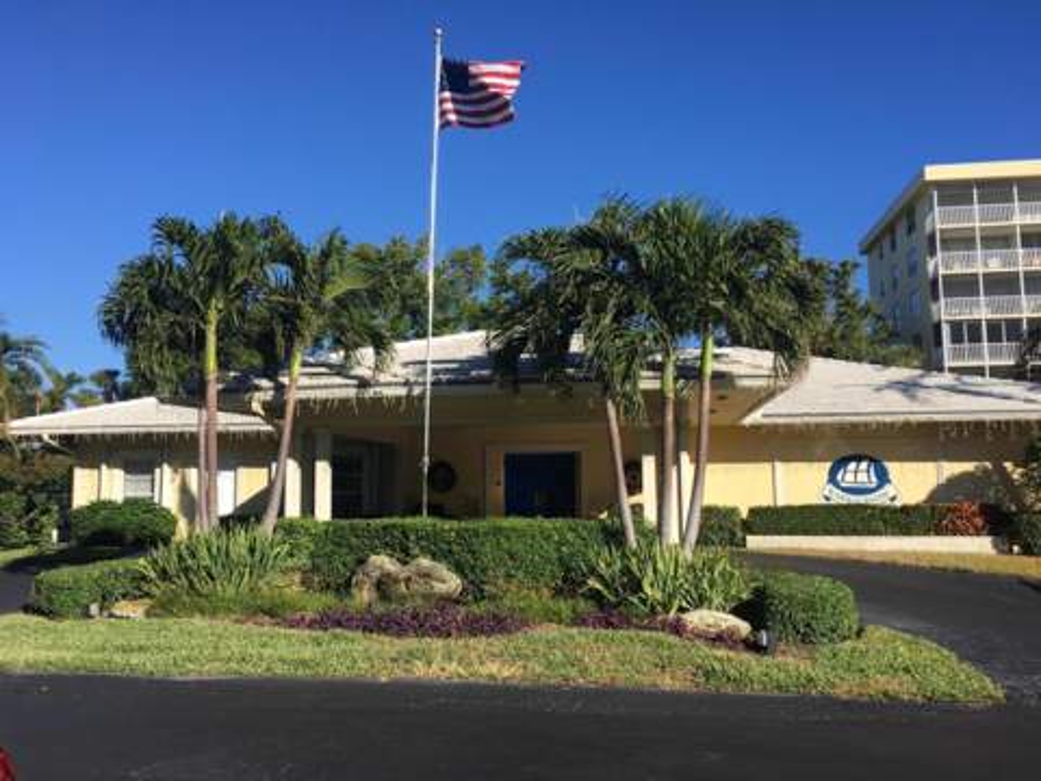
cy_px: 390
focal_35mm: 29
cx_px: 520
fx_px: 872
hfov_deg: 61.7
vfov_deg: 48.2
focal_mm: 4.15
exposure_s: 1/1508
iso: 25
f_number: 2.2
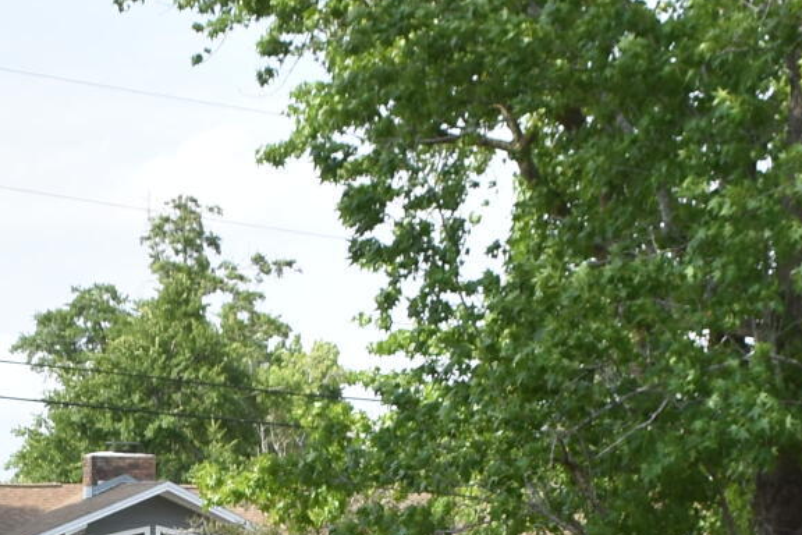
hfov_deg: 11.9
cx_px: 82
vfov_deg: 7.8
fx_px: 3831
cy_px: 876
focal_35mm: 172
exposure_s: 1/250
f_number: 8
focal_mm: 22
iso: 160
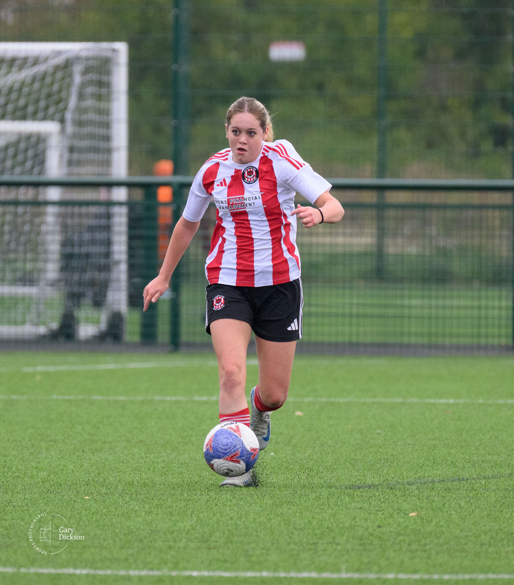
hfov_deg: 2.1
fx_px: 14043
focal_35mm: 780
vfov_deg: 2.4
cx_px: 283
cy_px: 299
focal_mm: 350
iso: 2500
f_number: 5.3
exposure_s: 1/1000
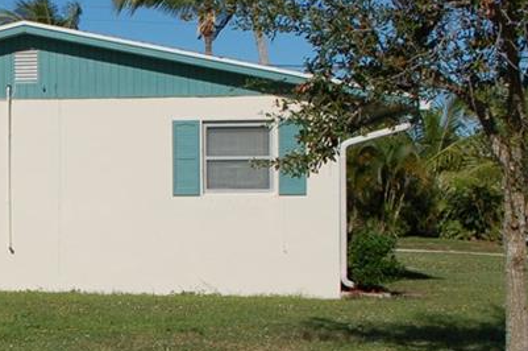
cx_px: -121
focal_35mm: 92
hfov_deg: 20.6
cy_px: 183
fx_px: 1347
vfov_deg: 14.8
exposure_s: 1/500
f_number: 11
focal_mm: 24
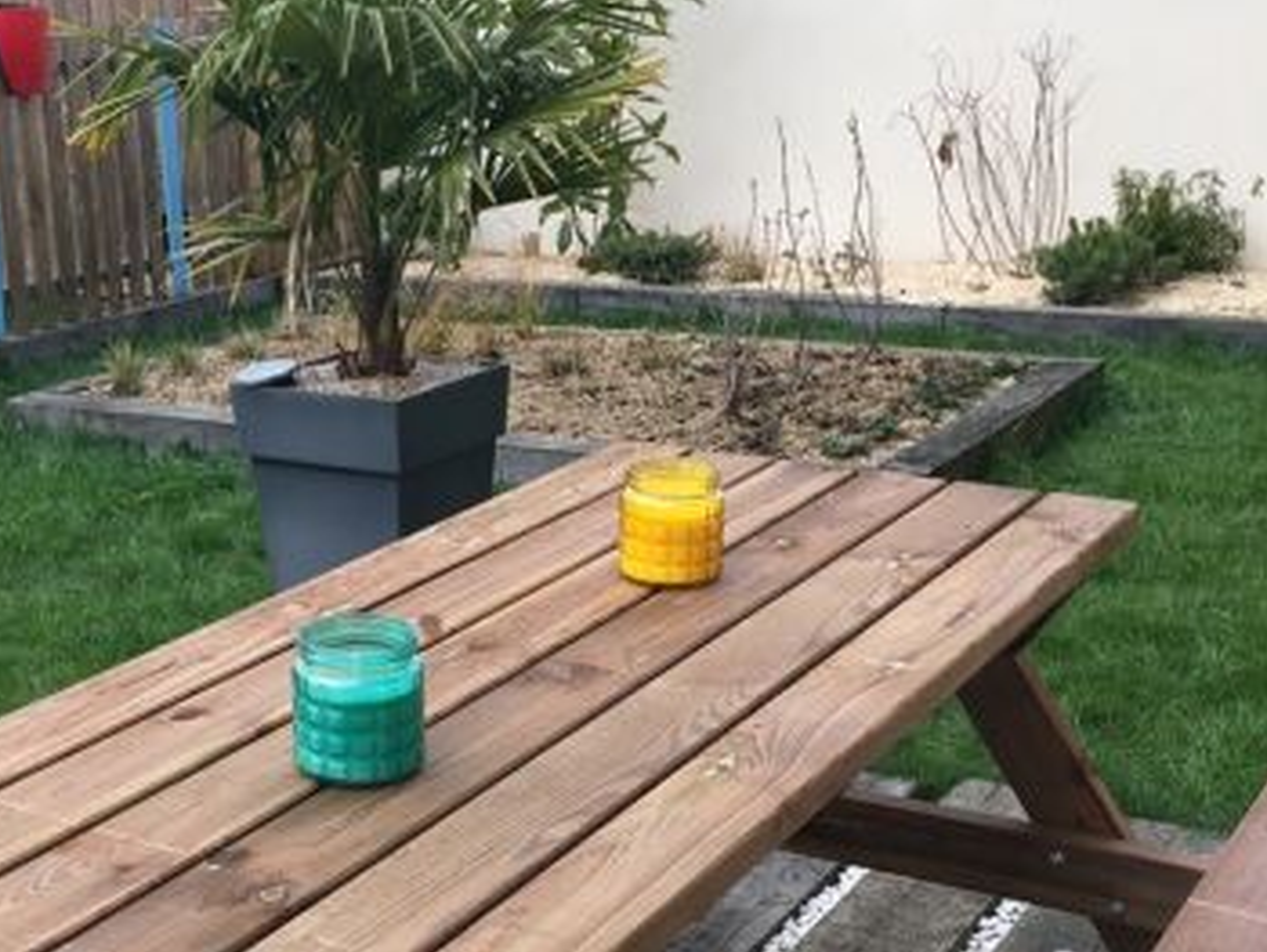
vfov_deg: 25.1
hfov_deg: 32.9
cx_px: 427
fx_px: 2124
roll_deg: +1.9
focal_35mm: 58
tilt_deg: -17.8
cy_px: 632
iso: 25
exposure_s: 1/657
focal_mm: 4.15
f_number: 2.2
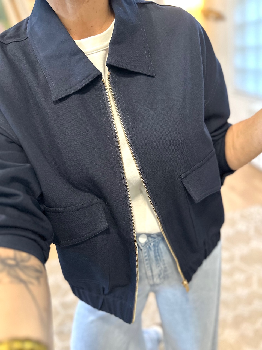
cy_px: 175
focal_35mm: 24
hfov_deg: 56.8
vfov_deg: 71.6
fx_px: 242
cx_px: 131
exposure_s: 1/60
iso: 640
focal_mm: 6.86
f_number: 1.78
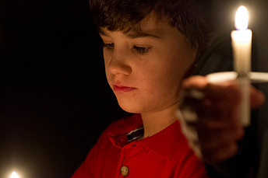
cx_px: 100
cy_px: 106
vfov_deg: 4.1
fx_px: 2507
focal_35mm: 337
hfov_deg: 6.1
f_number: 2.8
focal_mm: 200
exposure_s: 1/60
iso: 12800
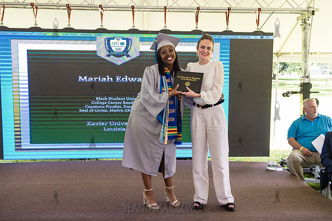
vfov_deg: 33.5
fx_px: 368
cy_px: 100
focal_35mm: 40
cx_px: 177
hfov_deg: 48.5
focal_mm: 35
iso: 2500
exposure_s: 1/800
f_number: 4
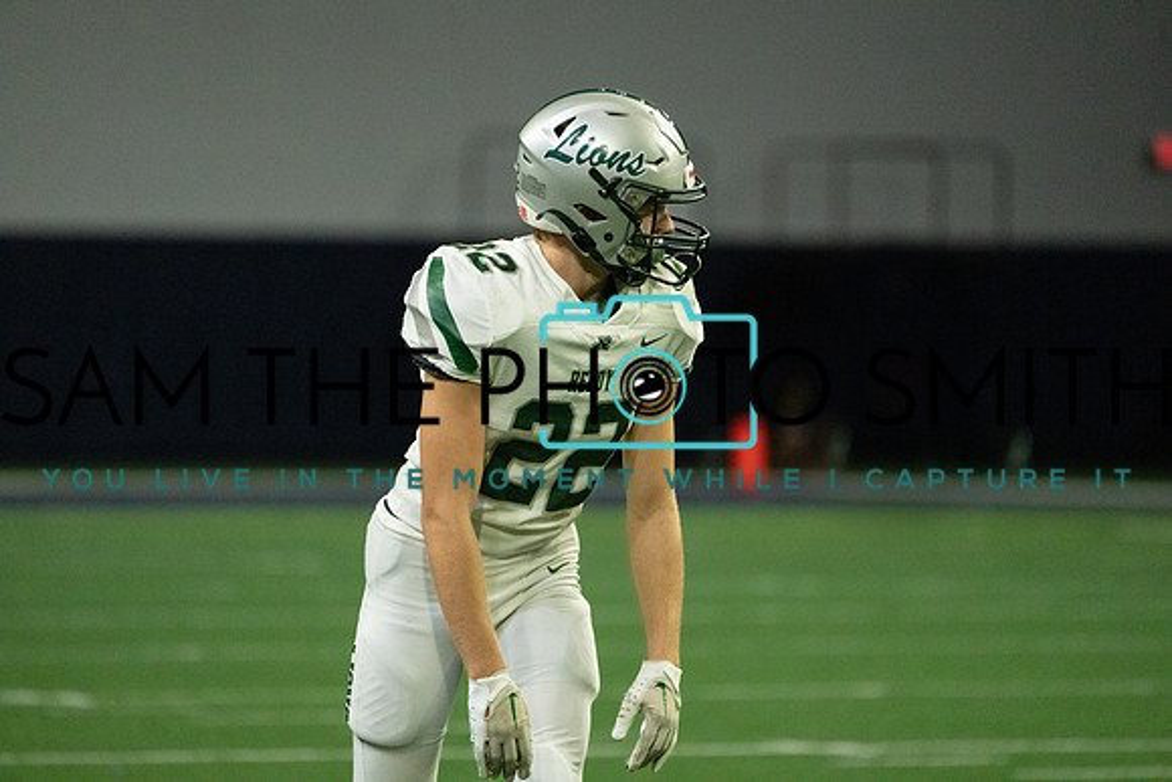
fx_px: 12341
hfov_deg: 5.4
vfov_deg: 3.6
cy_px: 391
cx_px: 586
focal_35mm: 379
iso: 10000
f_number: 5.6
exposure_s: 1/1000
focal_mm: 379
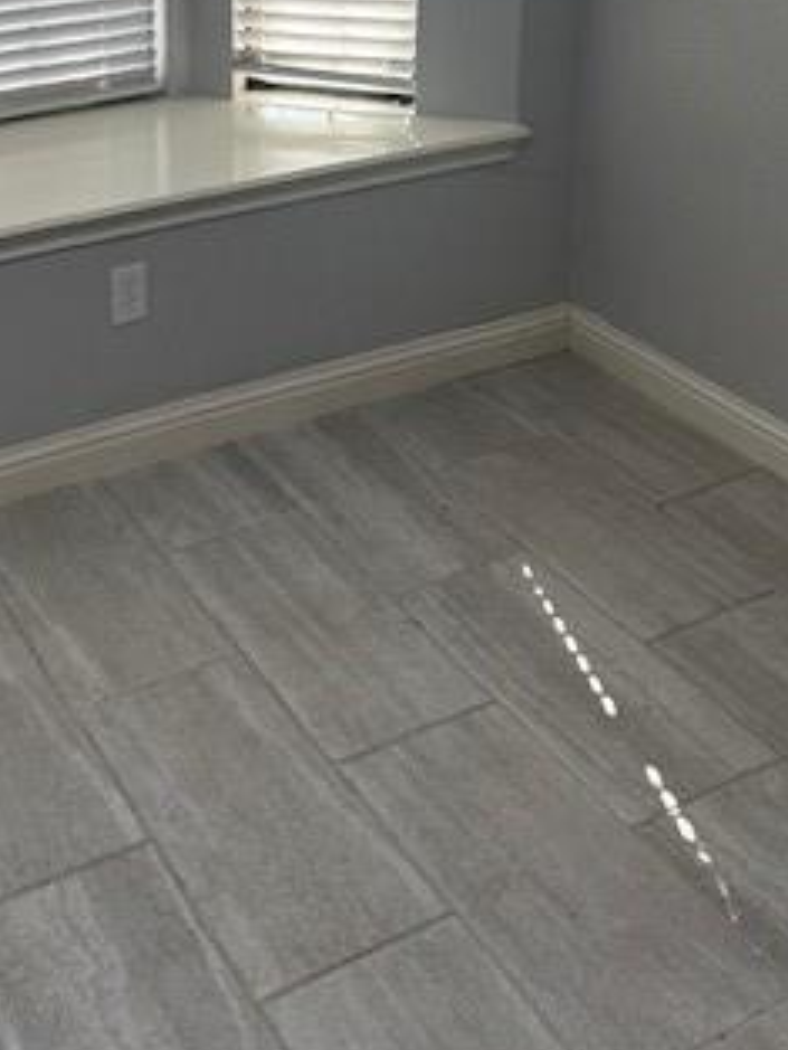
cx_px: 211
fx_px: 1486
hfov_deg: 29.3
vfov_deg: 35.3
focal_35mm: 49
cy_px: 3
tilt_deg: -13.5
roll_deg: +0.2
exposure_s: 1/237
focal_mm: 6.76
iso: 100
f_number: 1.78
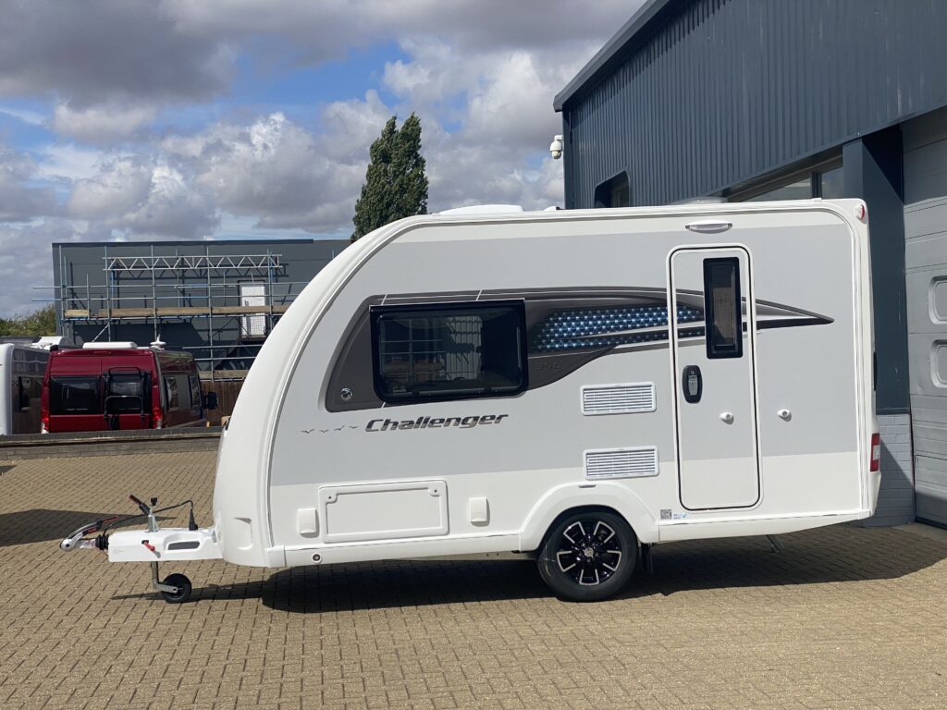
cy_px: 355
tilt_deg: -1.8
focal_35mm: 52
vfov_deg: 28.0
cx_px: 474
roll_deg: +1.9
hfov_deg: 36.8
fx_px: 1423
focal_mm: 6
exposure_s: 1/3195
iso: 20
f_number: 2
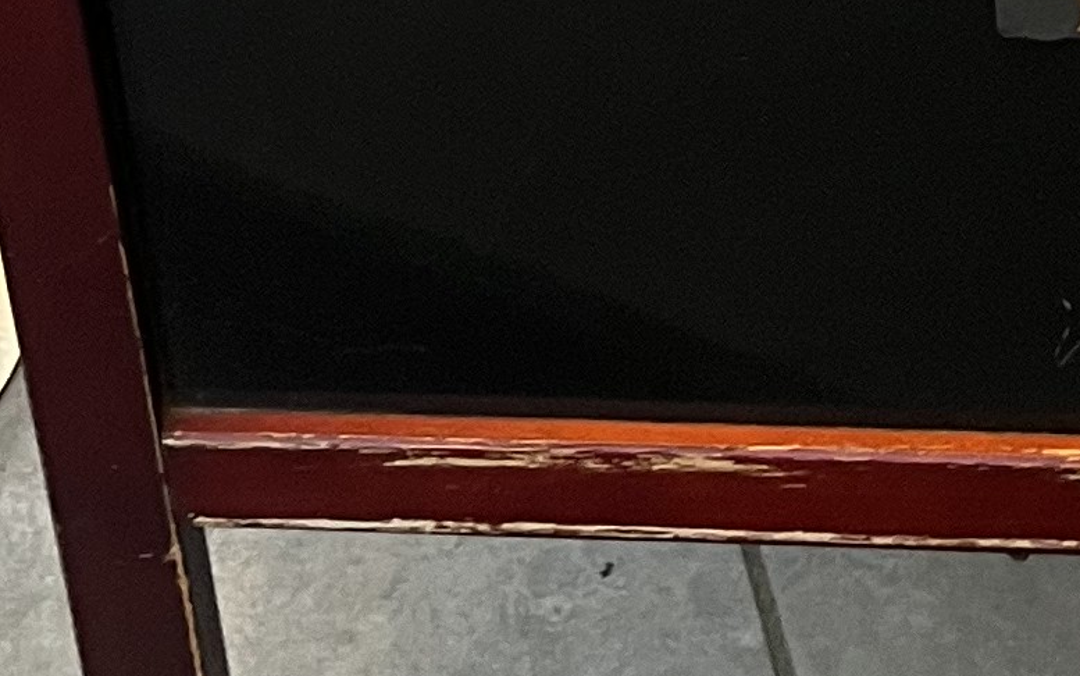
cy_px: -1351
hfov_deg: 14.4
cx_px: 1079
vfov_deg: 7.9
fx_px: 4210
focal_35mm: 143
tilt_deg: -36.3
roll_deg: +1.1
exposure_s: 1/50
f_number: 1.6
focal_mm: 5.1
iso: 125
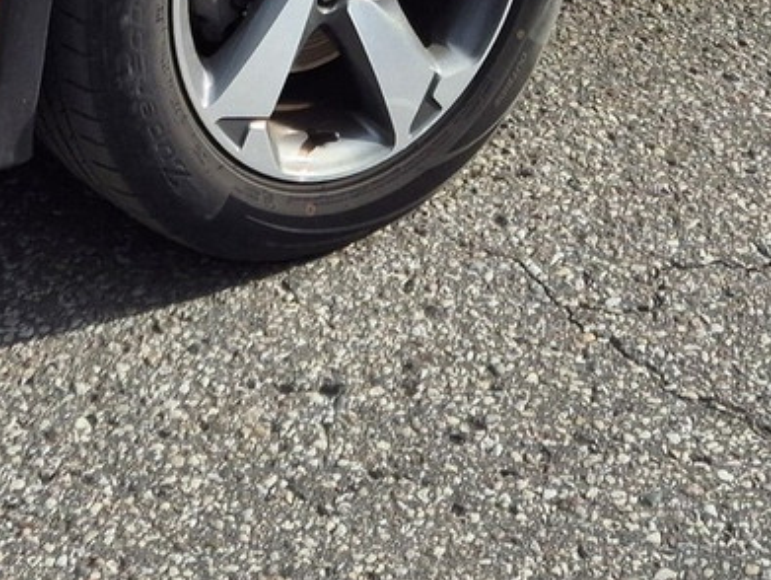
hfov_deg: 20.8
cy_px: -566
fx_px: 2096
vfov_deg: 13.6
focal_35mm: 94
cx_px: 345
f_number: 1.8
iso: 25
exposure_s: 1/964
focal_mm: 5.4
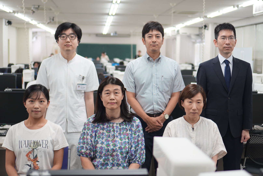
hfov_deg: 38.2
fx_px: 380
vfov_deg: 26.0
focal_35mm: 52
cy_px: 88
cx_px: 132
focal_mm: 35
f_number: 1.8
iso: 100
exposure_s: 1/80
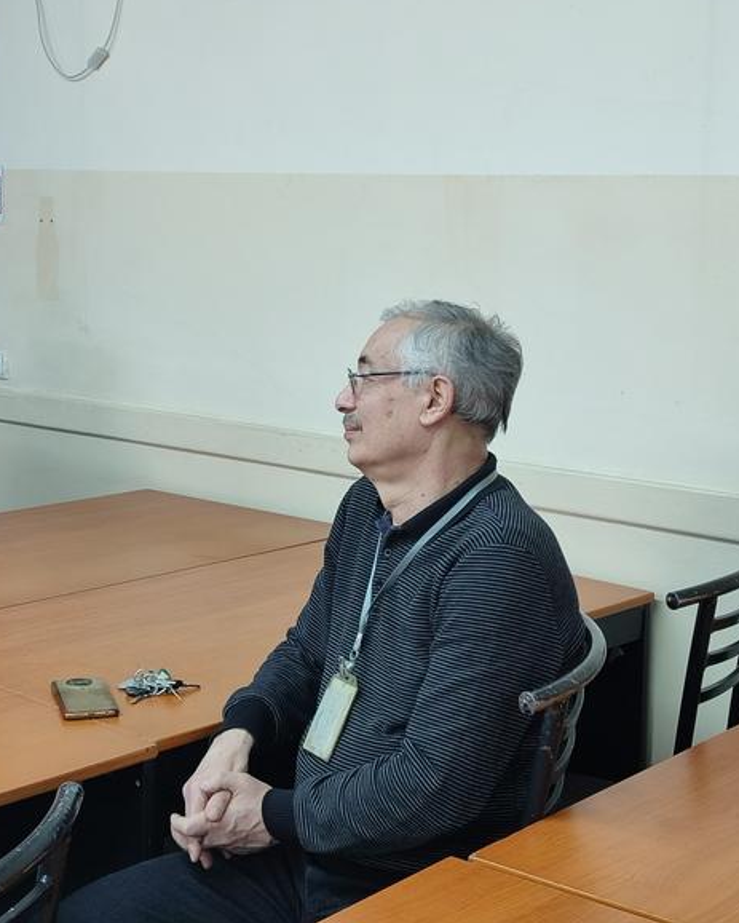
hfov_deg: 53.2
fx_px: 738
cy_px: 465
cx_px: 366
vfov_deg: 64.0
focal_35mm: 27
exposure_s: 1/50
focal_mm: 5.95
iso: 347
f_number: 1.89
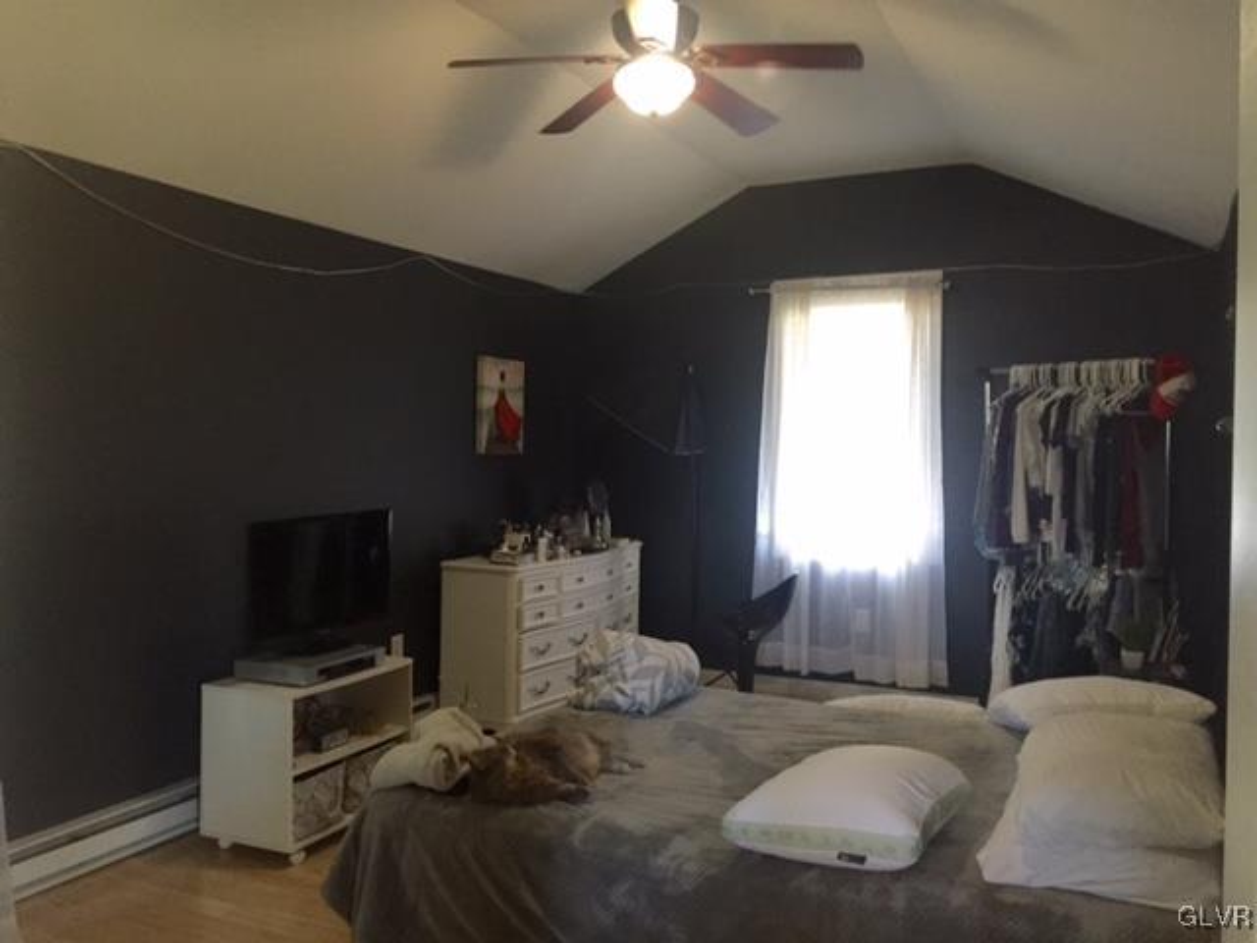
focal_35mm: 29
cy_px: 472
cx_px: 628
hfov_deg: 61.7
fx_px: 1053
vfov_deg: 48.2
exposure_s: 1/17
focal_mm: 4.15
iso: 250
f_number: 2.2
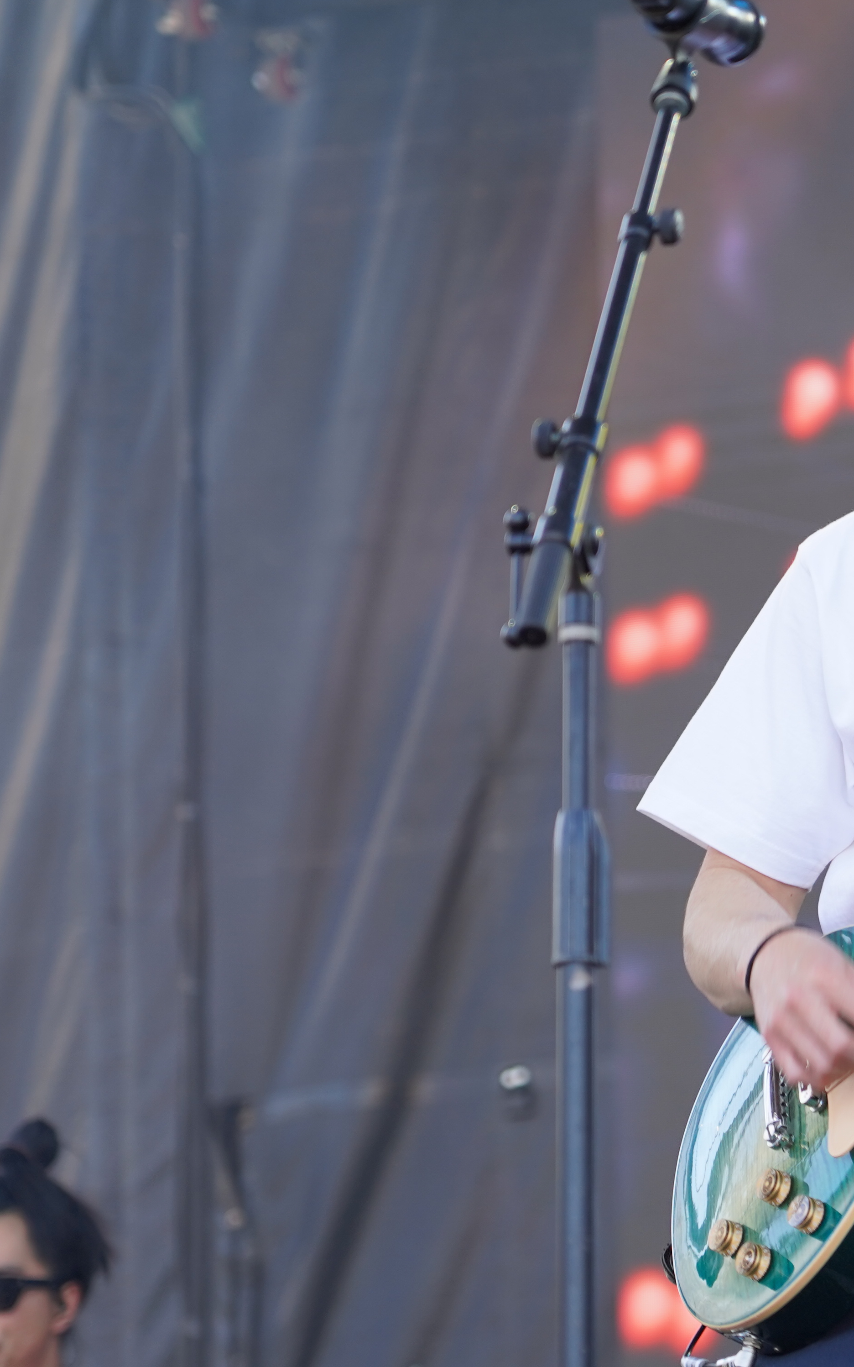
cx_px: 1029
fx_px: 7298
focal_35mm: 196
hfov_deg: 6.7
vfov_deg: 10.7
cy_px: 763
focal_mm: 96
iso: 200
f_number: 4
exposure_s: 1/160
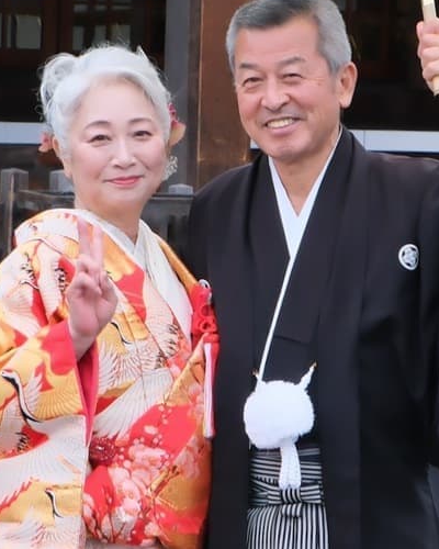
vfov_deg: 8.8
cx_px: 283
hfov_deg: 7.1
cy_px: 157
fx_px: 3557
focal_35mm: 219
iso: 800
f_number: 6.3
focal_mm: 36.1
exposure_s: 1/100
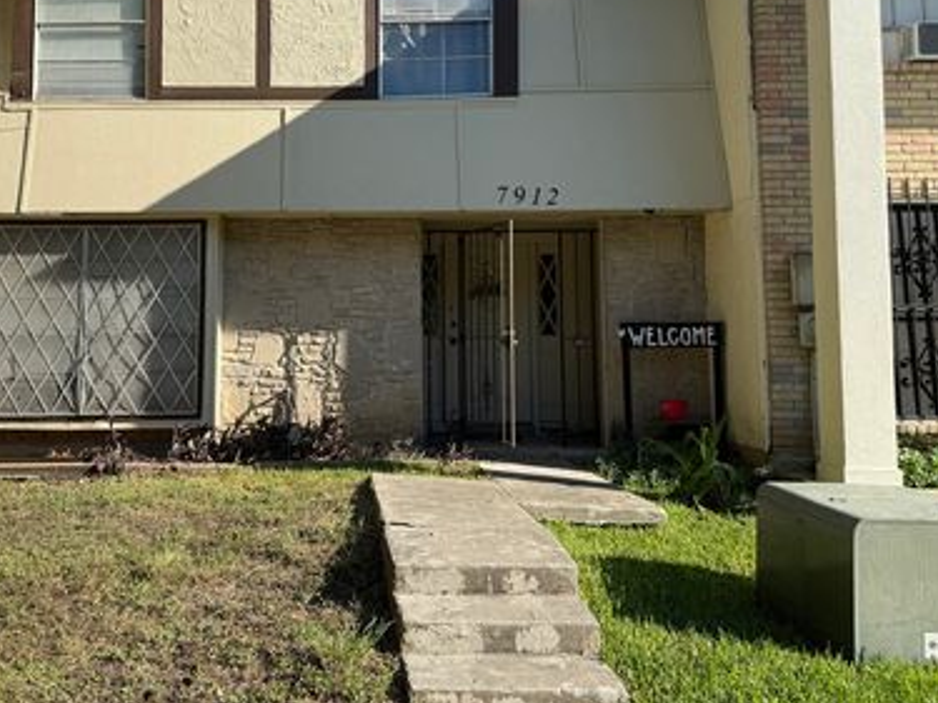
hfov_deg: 55.7
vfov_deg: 43.8
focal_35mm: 32
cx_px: 318
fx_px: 867
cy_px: 269
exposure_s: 1/3425
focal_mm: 6.76
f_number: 1.78
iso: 80
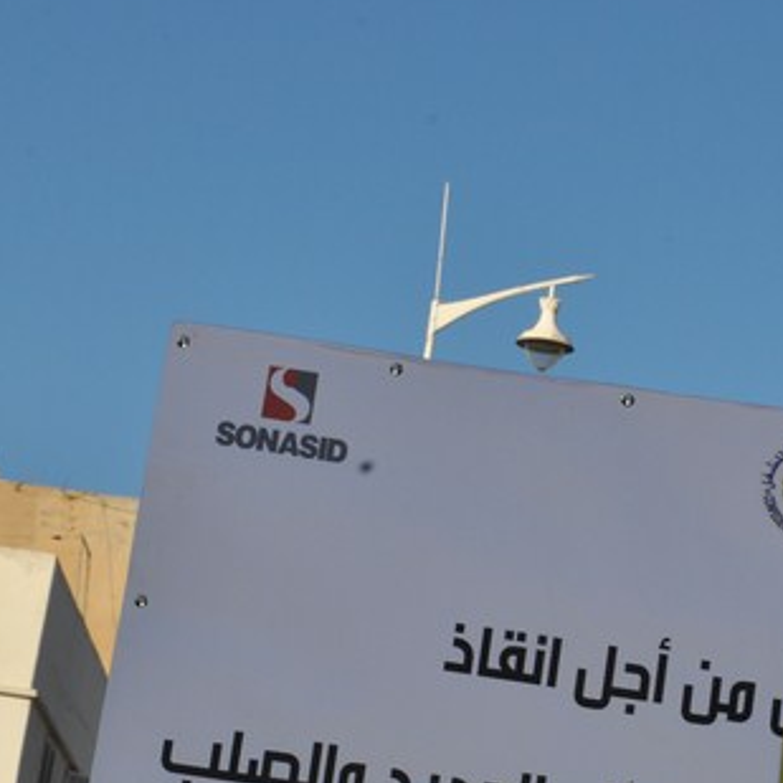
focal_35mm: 137
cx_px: 476
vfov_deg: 12.7
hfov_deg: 12.7
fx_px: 3506
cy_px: 457
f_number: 16
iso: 200
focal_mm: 52
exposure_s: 1/200
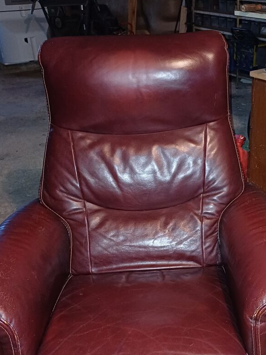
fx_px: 441
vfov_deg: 43.7
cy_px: 212
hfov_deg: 33.1
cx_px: 191
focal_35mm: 43
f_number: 1.8
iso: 640
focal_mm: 4.65
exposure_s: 1/20
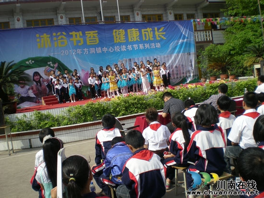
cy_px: 99
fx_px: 290
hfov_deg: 49.0
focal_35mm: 38
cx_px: 132
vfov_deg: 37.7
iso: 50
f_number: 4.6
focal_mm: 6.3
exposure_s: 1/312
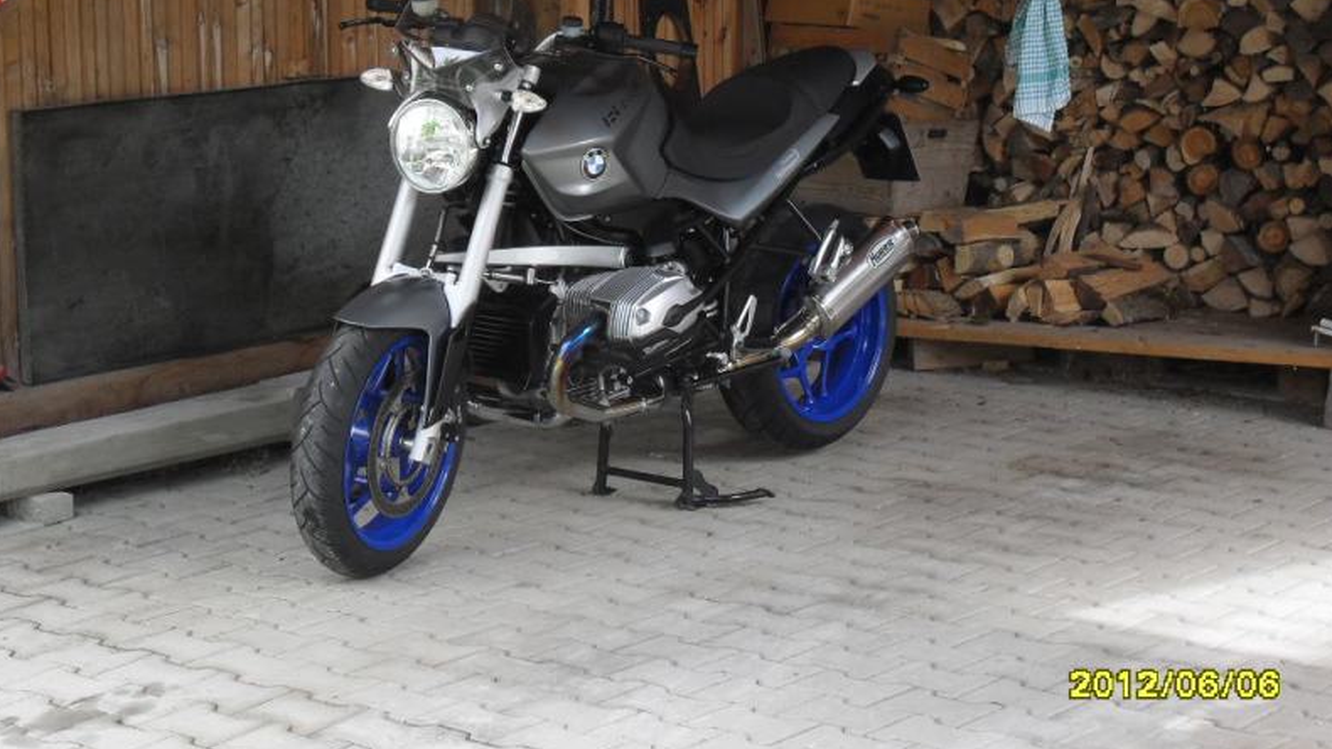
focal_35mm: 85
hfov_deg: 25.0
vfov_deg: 14.2
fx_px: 3002
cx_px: 664
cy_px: 275
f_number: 5
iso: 100
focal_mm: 13.6
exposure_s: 1/60
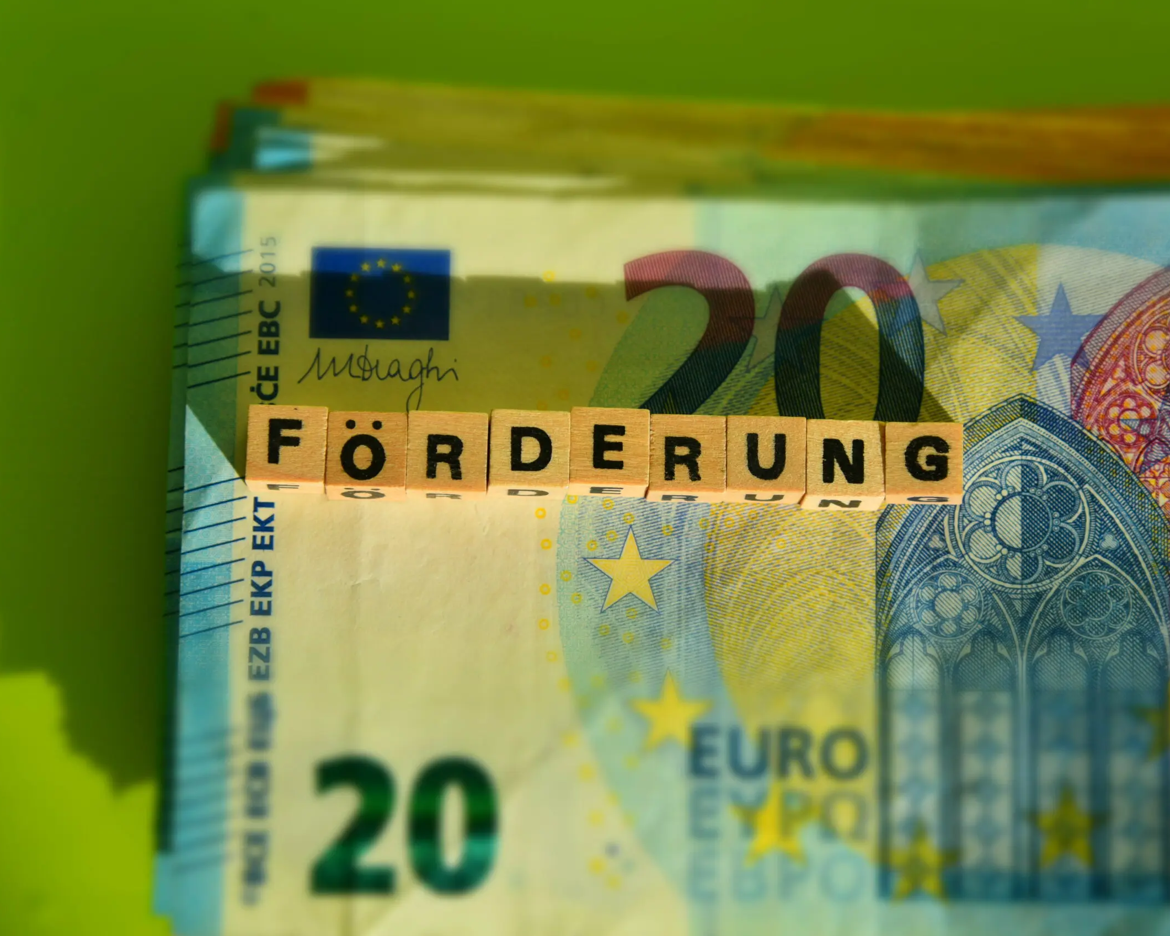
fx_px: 4710
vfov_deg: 11.4
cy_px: 467
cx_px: 646
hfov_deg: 14.2
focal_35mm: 136
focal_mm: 120
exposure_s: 1/400
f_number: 10
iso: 200
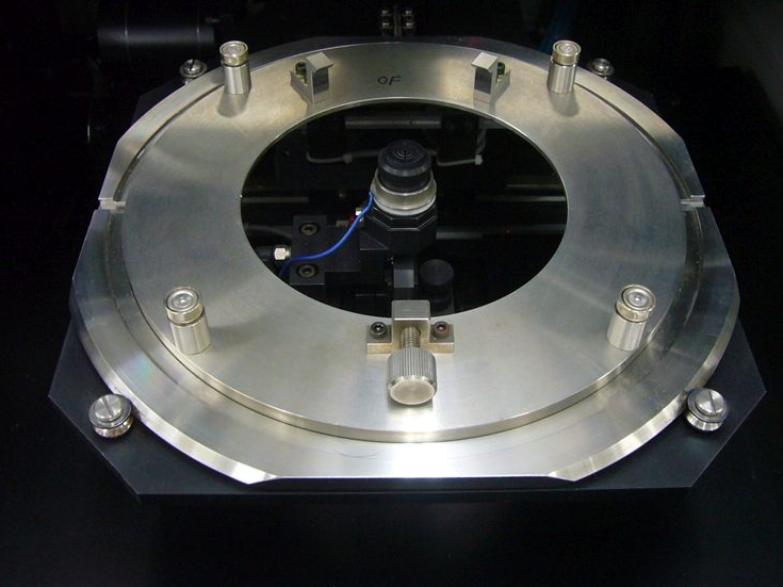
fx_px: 837
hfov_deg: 50.1
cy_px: 268
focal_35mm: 37
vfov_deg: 38.6
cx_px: 394
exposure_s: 1/15
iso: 200
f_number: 2.8
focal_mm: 4.6
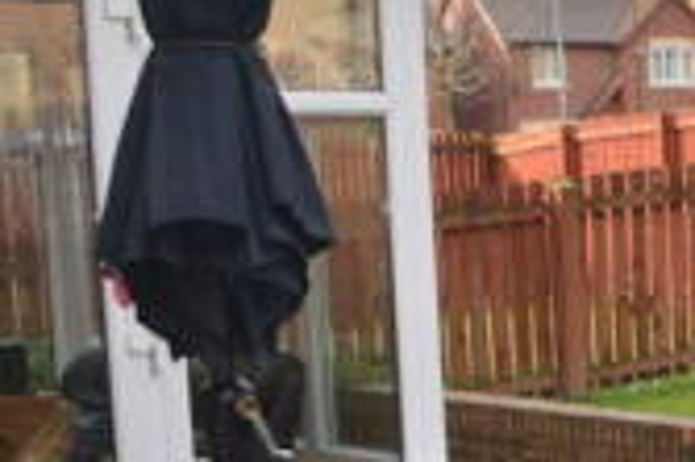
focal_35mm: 106
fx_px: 2044
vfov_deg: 12.7
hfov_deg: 16.9
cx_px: 1130
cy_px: 472
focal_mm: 18
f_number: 4
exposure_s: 1/200
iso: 100
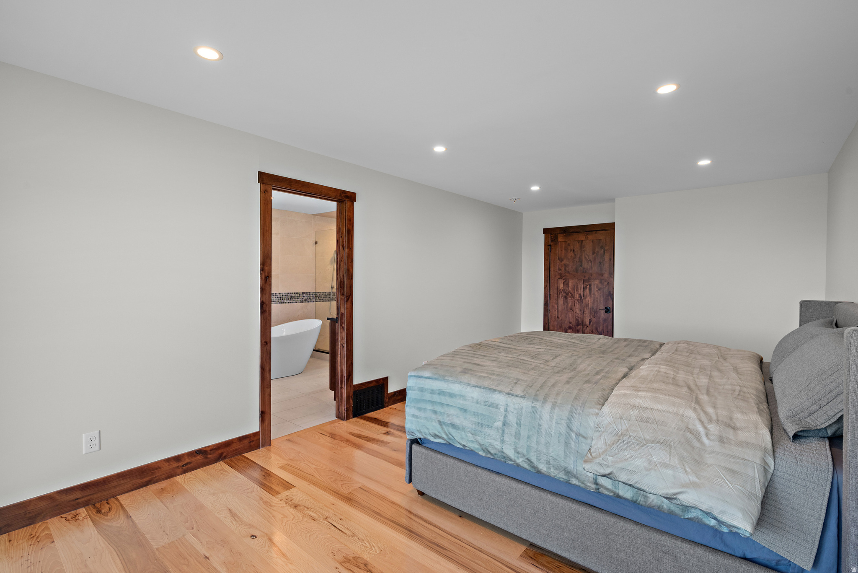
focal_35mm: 16
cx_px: 429
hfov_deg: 95.0
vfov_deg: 72.1
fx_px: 393
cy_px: 286
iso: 500
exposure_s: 1/6
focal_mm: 16.5
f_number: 8
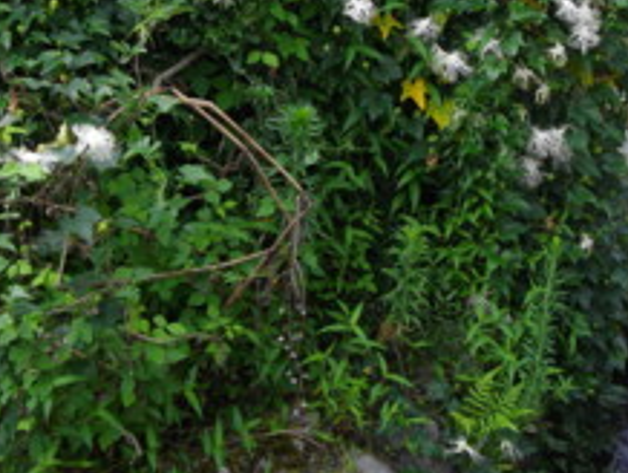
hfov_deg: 29.3
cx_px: 366
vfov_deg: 22.0
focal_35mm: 66
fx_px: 1199
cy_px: 87
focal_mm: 5.8
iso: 100
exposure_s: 1/50
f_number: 3.5
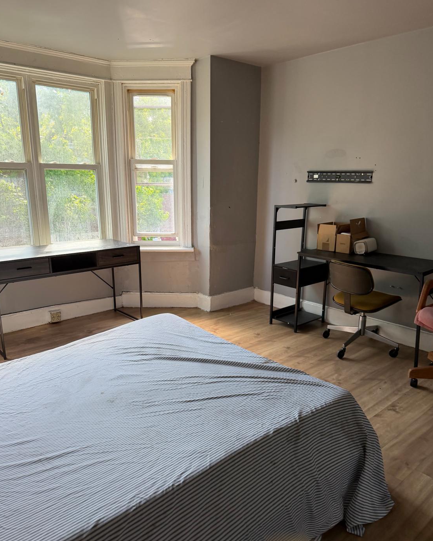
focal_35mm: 26
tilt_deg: -13.1
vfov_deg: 65.9
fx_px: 417
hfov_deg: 54.9
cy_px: 291
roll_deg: +0.6
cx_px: 223
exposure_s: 1/121
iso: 200
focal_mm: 6.76
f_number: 1.78
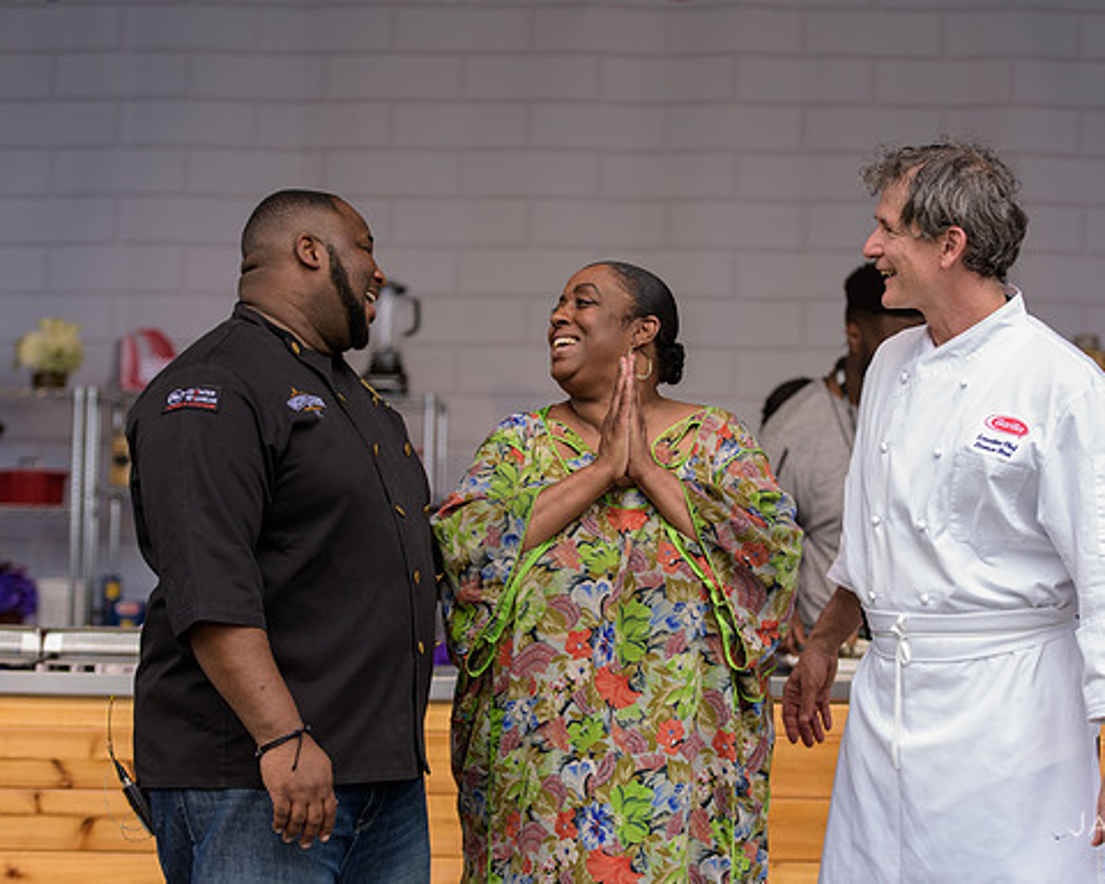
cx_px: 622
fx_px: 2780
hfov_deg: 22.5
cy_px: 441
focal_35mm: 85
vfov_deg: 18.1
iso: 250
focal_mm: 75
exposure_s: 1/800
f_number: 3.2
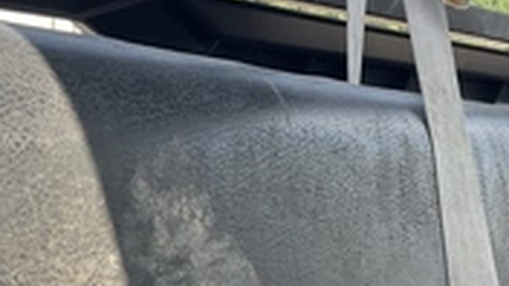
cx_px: 338
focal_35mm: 72
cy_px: 329
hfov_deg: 29.2
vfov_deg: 16.2
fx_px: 972
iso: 20
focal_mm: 3
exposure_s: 1/193
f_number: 1.8
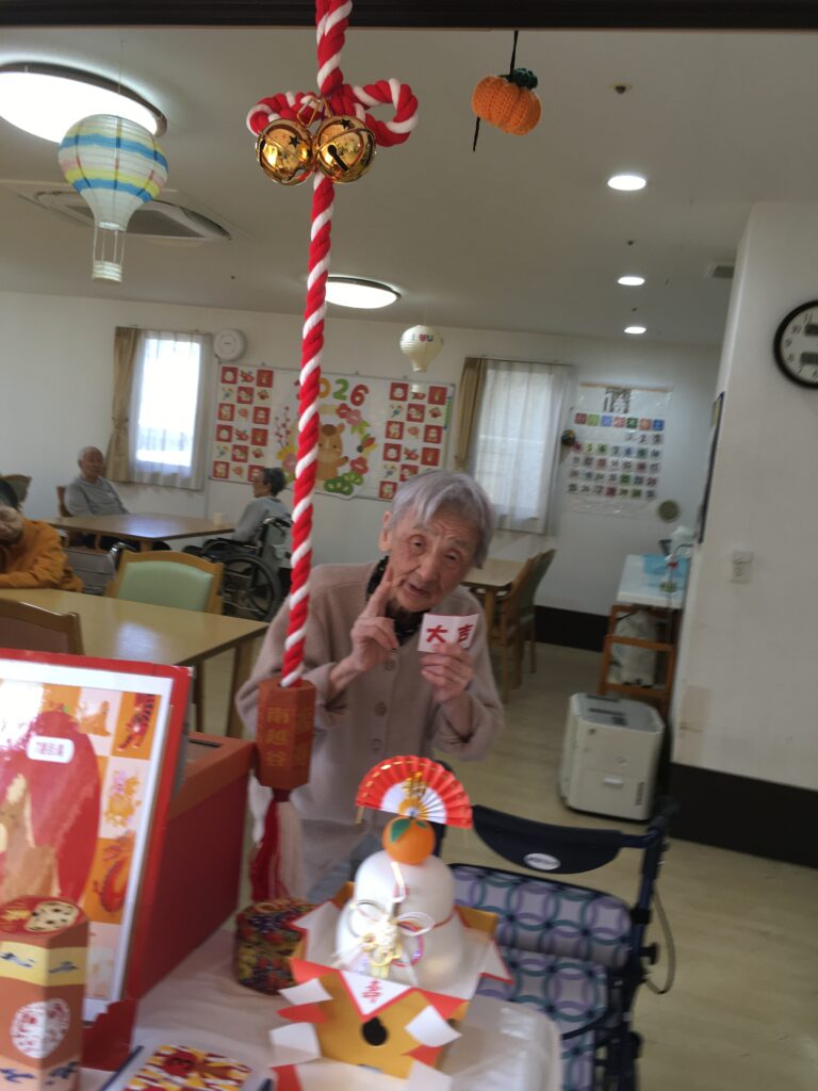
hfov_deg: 48.2
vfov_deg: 61.7
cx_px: 409
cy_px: 546
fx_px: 914
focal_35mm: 29
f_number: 2.2
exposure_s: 1/30
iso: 50
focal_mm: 4.15
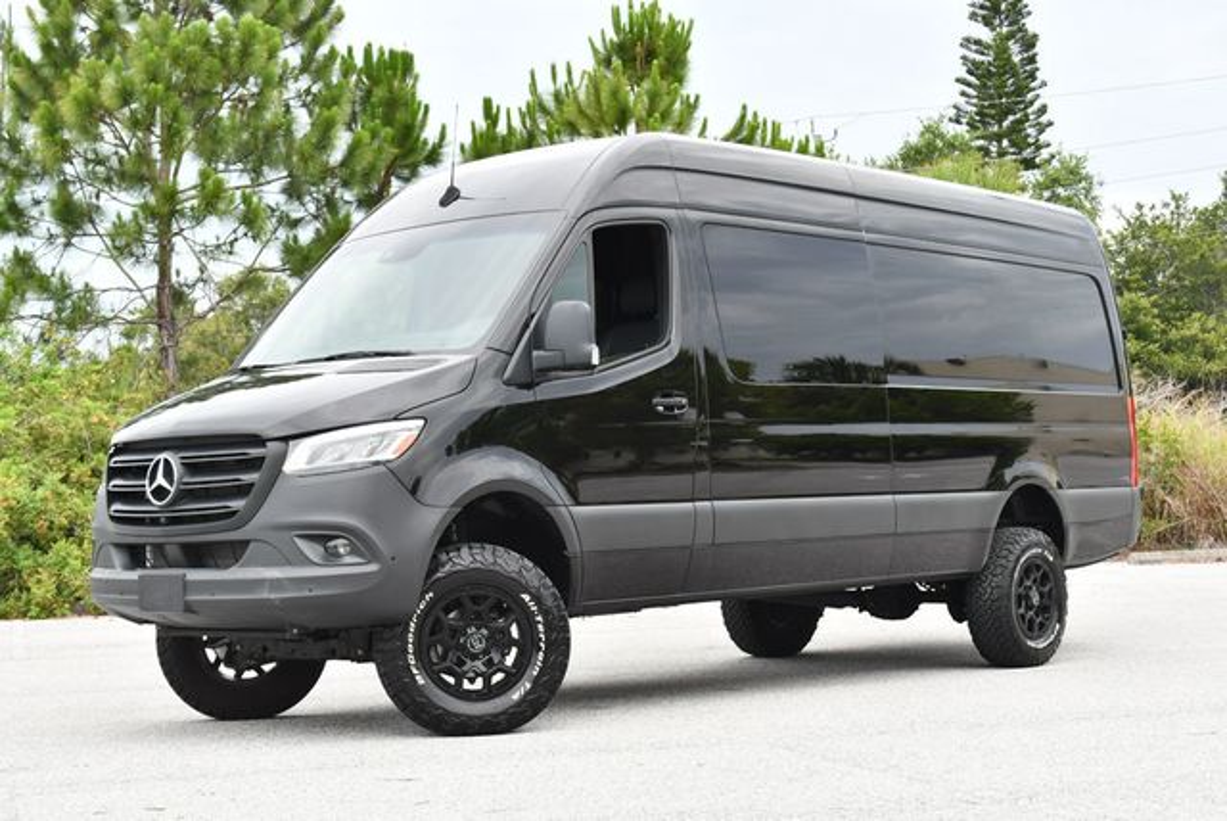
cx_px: 614
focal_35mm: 60
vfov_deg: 22.7
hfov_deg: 33.4
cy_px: 410
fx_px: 2047
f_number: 5
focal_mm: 30
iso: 400
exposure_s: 1/250
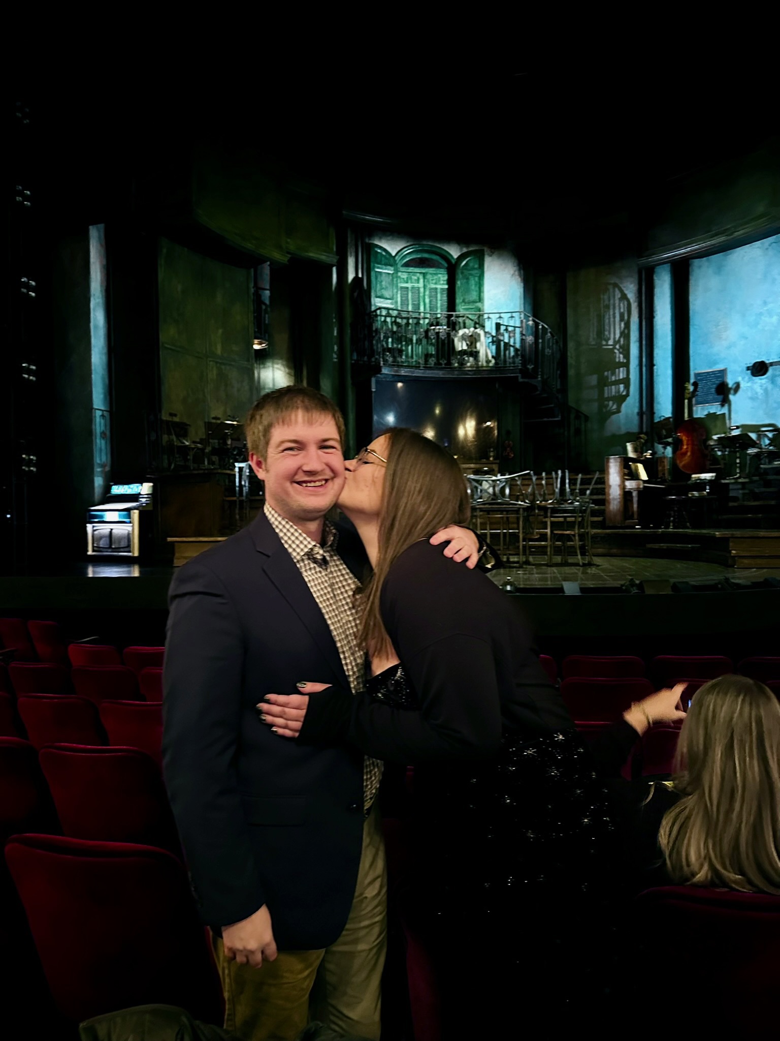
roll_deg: +0.2
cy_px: 520
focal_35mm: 24
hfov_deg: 56.8
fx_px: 721
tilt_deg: -0.2
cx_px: 390
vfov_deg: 71.6
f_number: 1.78
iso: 1250
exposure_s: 1/30
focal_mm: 6.86
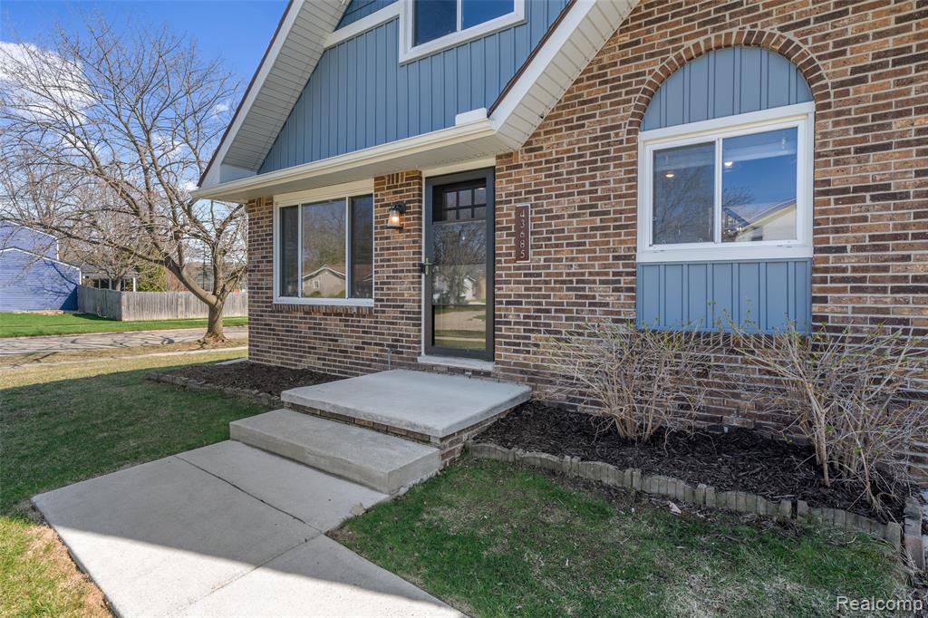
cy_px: 309
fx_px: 438
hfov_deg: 93.3
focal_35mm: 17
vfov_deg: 70.4
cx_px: 464
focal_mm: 17
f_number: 8
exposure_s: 1/125
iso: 250
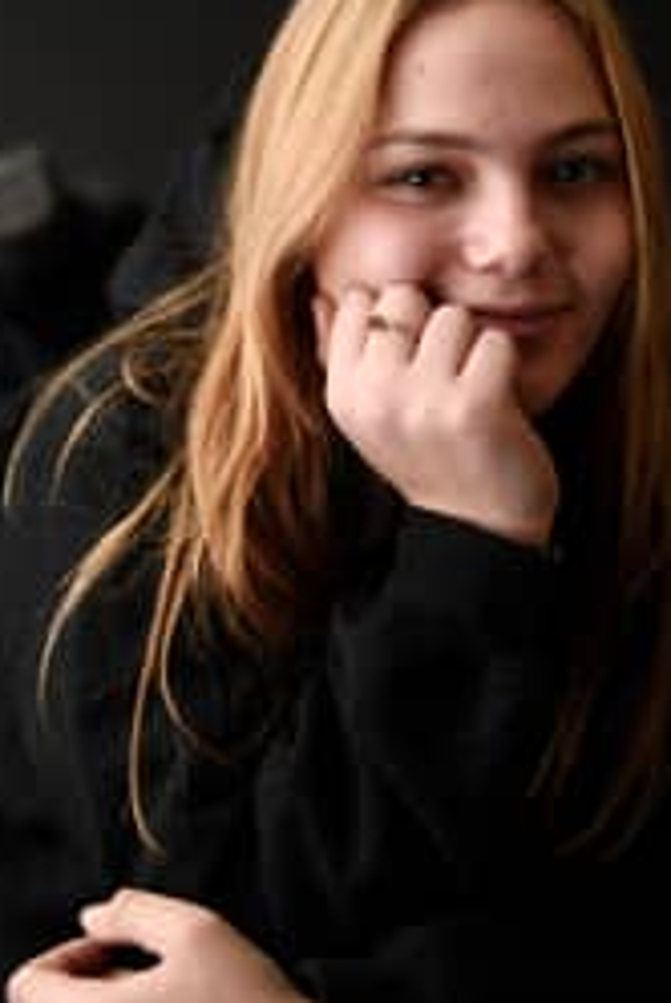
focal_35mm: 54
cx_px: 360
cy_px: 439
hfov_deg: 25.1
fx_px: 1505
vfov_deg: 36.8
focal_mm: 35
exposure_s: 1/500
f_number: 2.8
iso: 3200
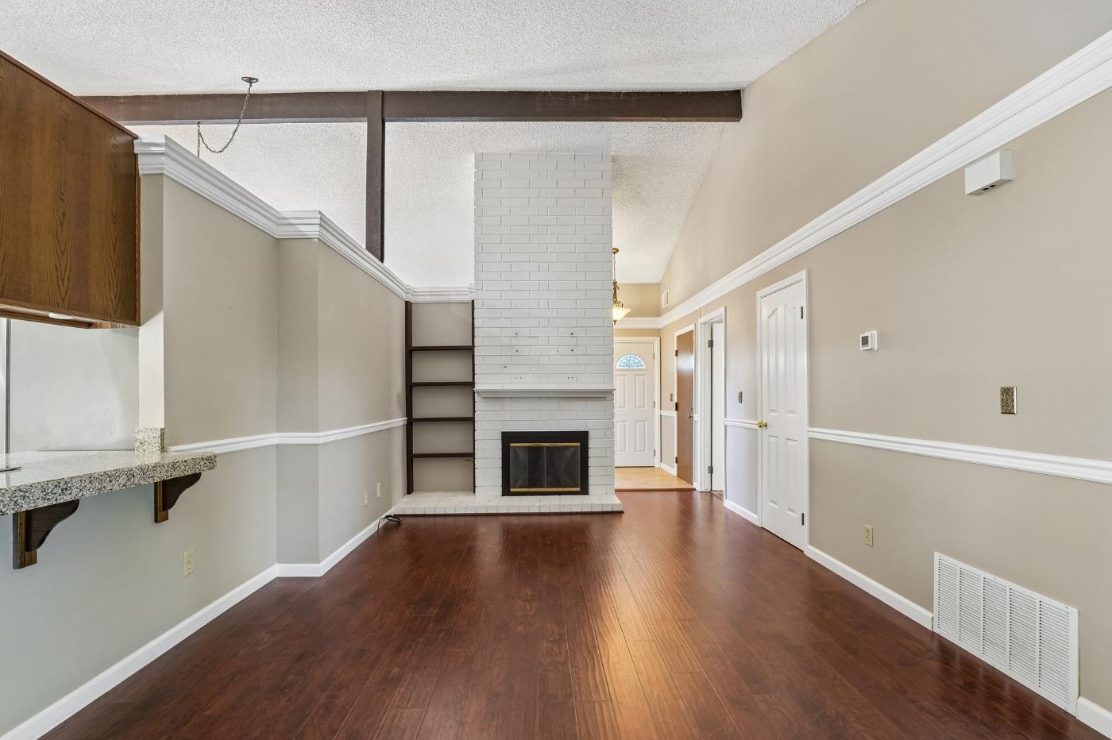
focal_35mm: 15
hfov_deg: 100.3
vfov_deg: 77.2
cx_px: 518
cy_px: 392
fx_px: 463
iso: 640
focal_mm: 14
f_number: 8
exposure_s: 1/15
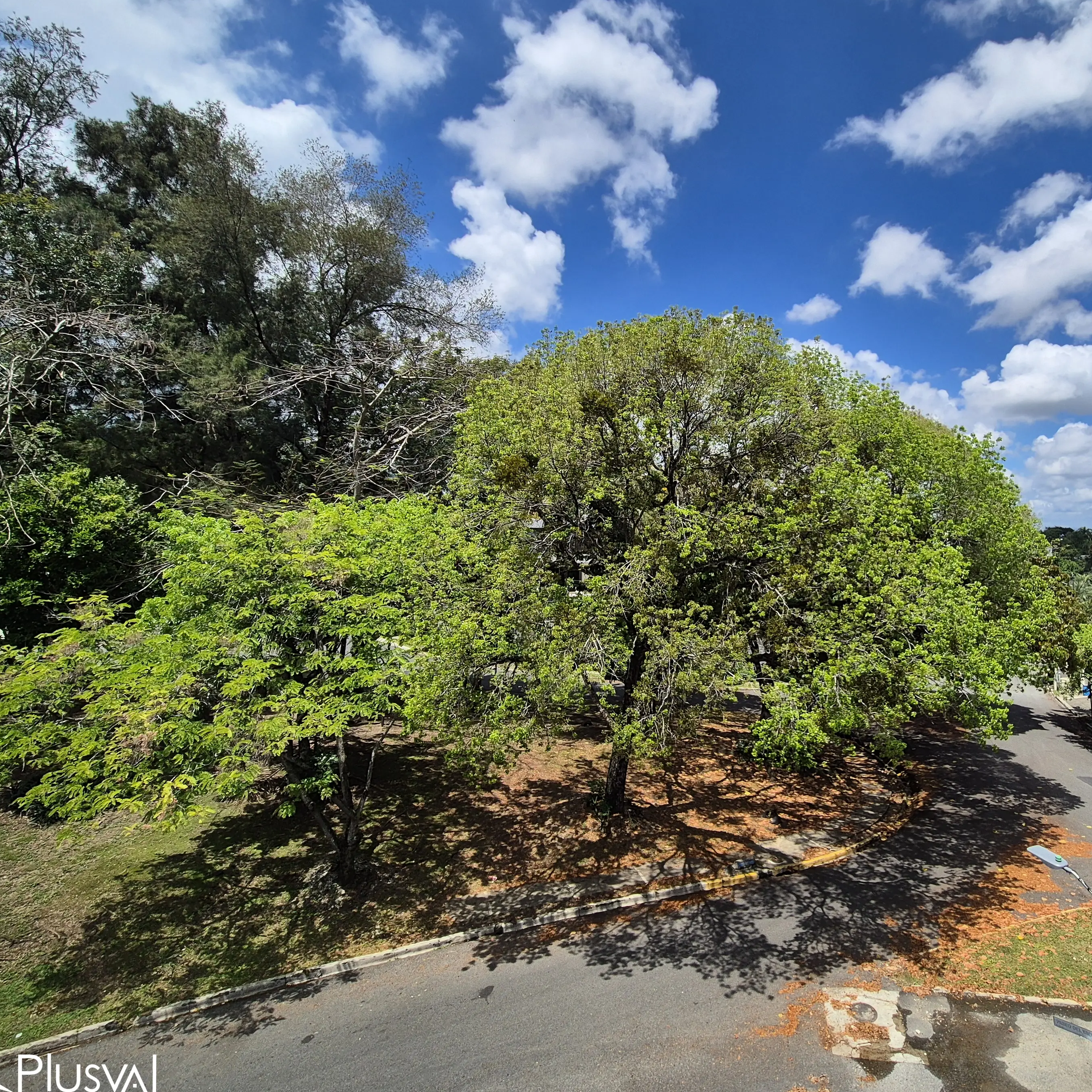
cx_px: 714
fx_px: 607
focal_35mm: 17
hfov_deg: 81.6
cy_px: 496
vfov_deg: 83.8
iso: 50
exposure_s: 1/2912
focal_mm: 2.2
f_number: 2.2
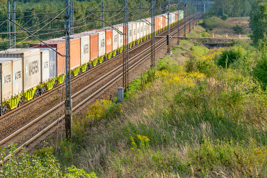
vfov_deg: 6.5
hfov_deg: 9.7
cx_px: 40
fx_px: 1572
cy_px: 75
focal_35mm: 212
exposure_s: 1/400
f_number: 9
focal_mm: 80
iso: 200
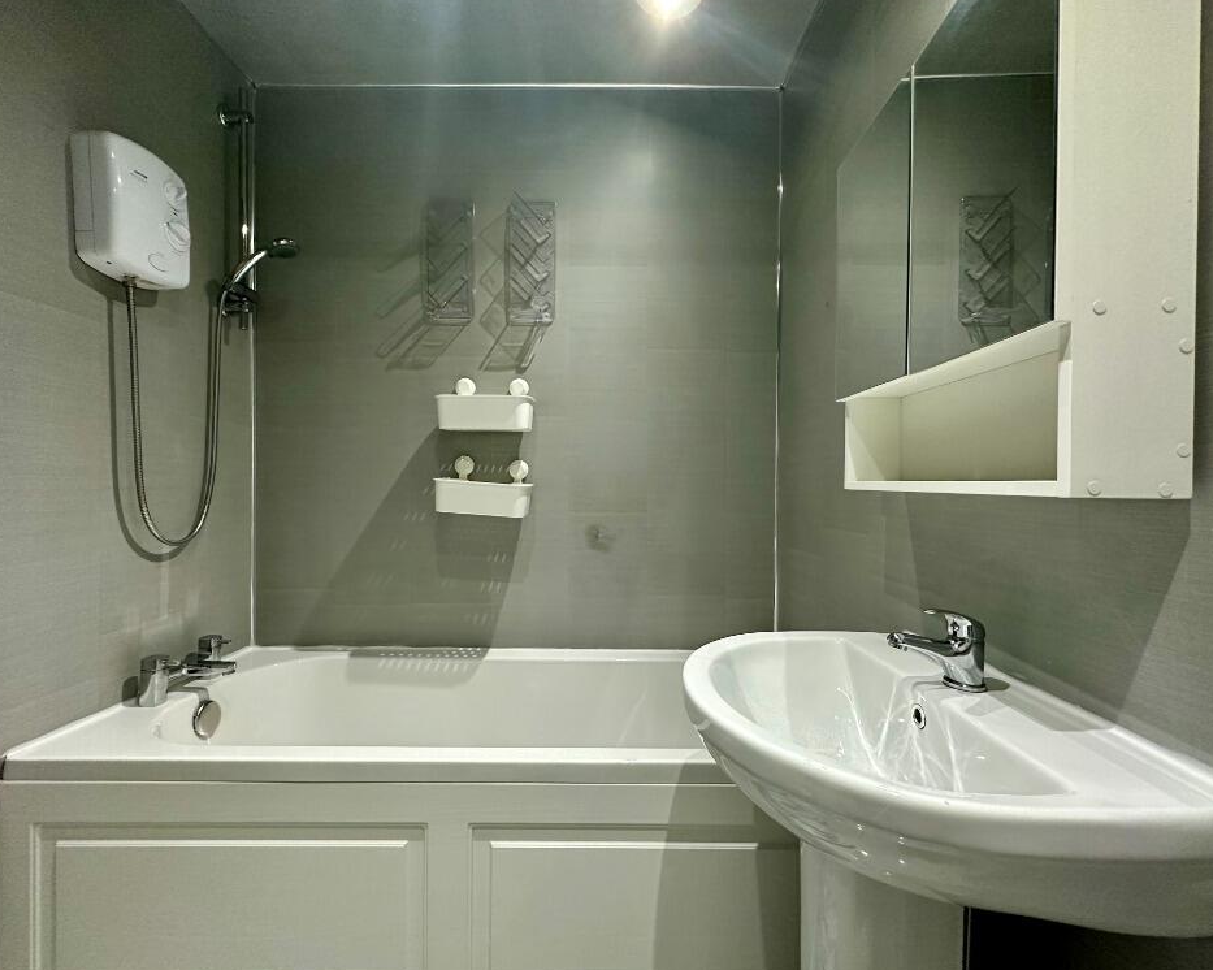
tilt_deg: +0.4
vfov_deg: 84.0
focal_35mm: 15
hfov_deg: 96.8
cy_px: 489
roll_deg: -0.3
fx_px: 538
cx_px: 606
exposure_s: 1/50
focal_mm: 2.22
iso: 320
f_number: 2.2
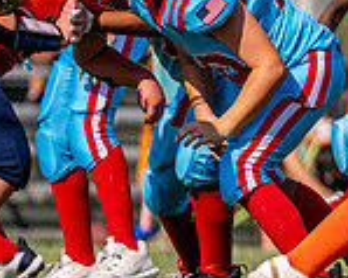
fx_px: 12938
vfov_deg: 1.2
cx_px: 791
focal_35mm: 1257
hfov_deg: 1.5
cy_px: 77
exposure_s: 1/3200
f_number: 2.8
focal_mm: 200
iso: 125
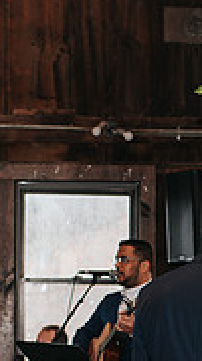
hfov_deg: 8.8
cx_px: 234
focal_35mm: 136
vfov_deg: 15.5
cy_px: 369
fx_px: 1299
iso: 1000
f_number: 2.8
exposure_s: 1/160
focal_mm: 35
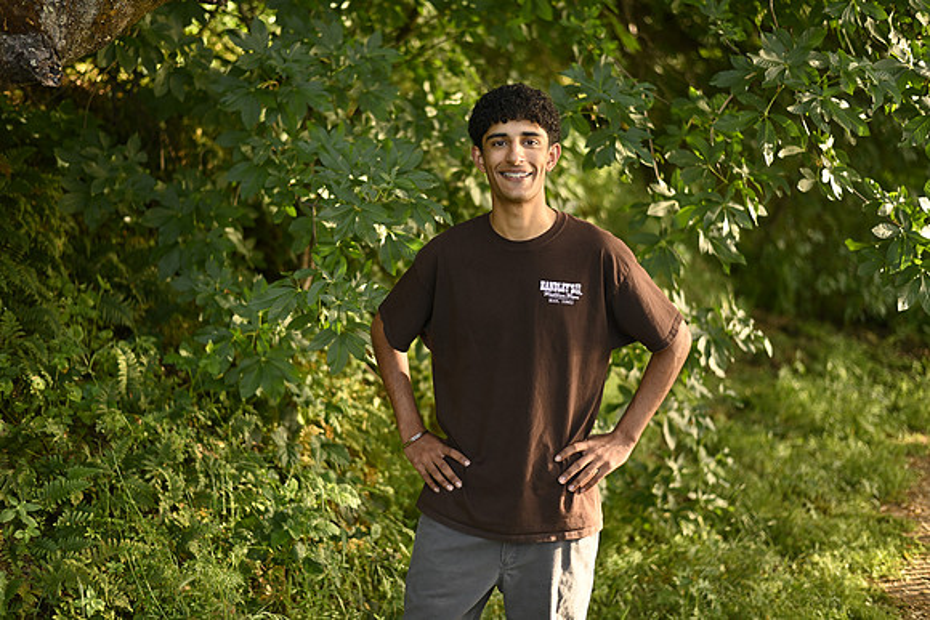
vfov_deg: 27.0
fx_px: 1292
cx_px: 465
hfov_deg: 39.6
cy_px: 310
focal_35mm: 50
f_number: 2.2
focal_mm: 50
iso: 125
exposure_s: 1/250
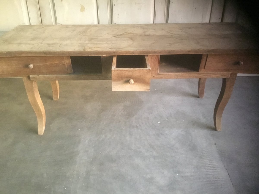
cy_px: 97
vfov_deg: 45.4
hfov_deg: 58.4
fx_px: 232
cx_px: 130
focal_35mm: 31
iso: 320
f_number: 2.4
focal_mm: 3.3
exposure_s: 1/17
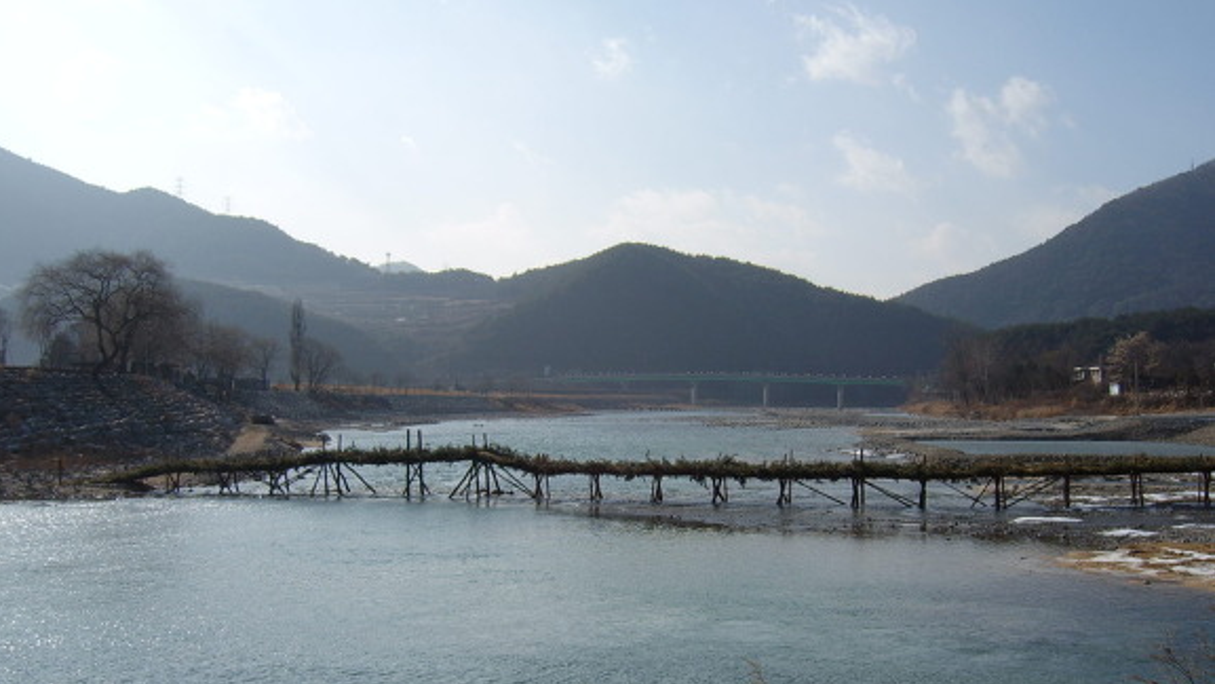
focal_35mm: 34
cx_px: 605
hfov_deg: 58.0
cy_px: 438
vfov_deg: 34.4
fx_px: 1095
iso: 50
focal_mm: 8.13
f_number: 6.7
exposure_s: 1/353
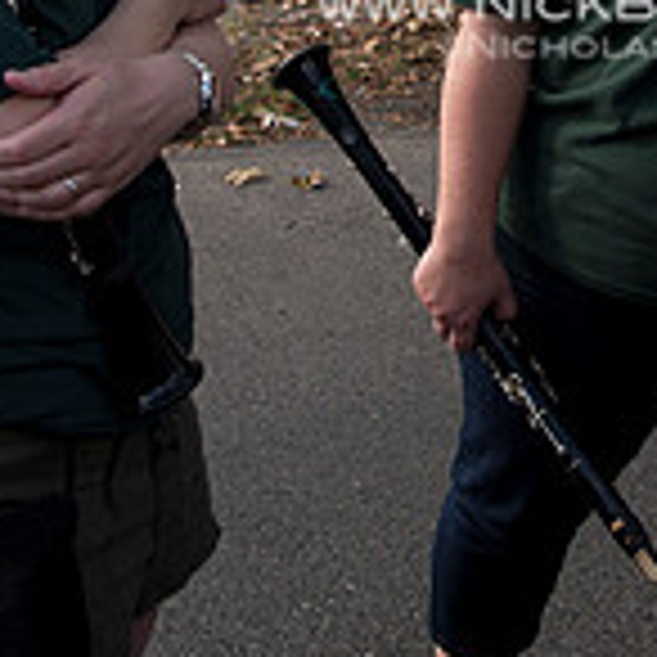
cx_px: 626
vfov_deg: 19.9
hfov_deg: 20.8
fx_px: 1739
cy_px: -155
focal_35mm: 81
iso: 250
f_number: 4.5
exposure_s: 1/640
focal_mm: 24
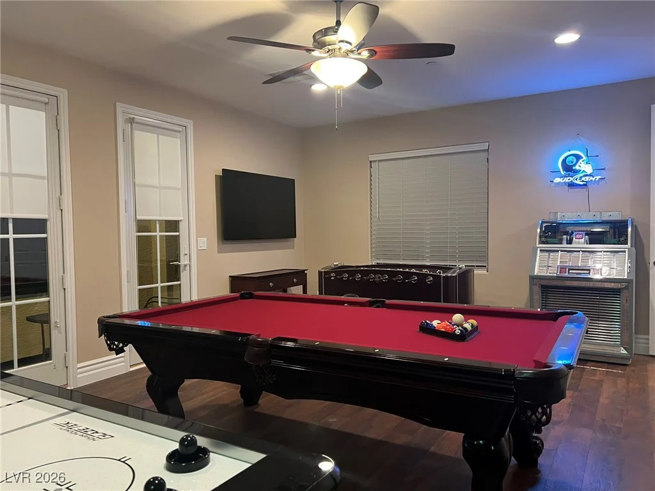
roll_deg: +1.3
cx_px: 328
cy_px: 246
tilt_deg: -2.5
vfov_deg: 53.1
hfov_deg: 67.3
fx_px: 492
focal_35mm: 26
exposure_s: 1/60
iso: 400
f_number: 1.5
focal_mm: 5.7
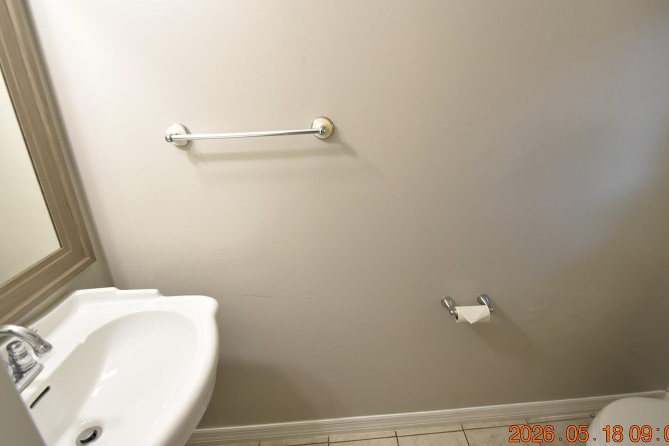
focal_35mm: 18
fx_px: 334
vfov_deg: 67.3
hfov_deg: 89.8
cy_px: 206
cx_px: 361
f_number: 3.5
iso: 800
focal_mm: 10
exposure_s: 1/45
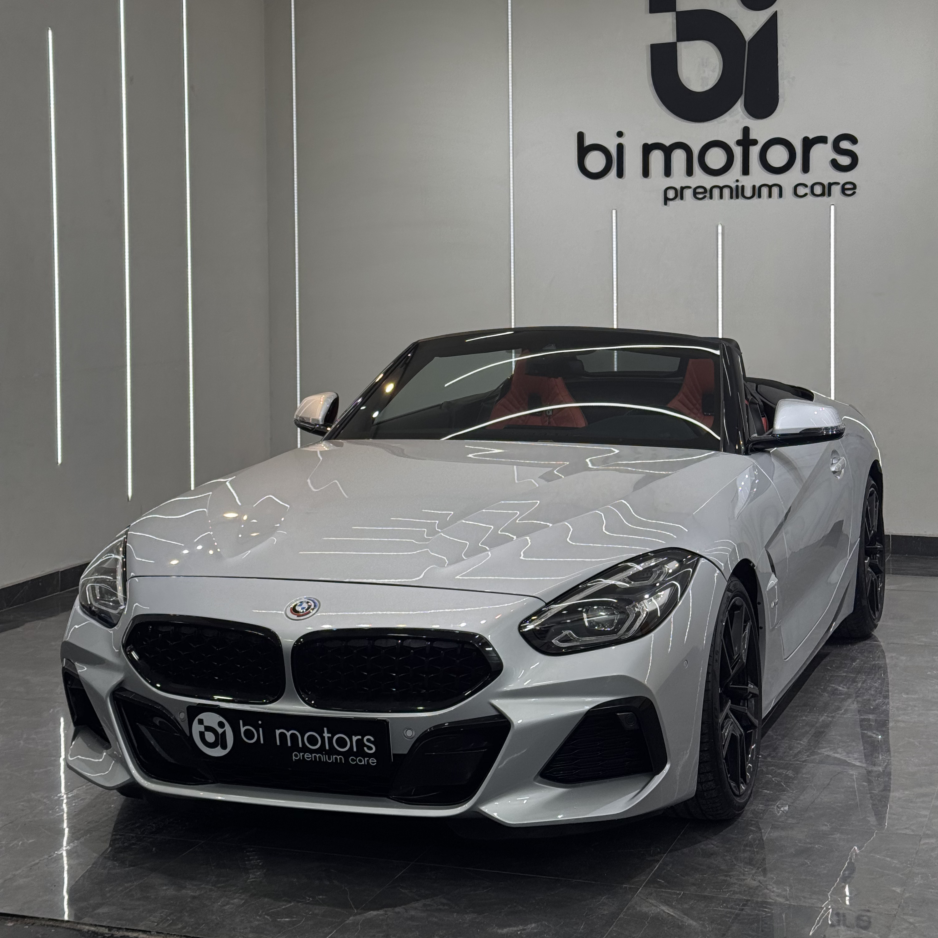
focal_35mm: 57
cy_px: 338
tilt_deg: -0.8
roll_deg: +0.3
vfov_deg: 29.9
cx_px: 472
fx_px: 1747
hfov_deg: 30.0
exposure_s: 1/164
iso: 64
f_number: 1.78
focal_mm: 6.76
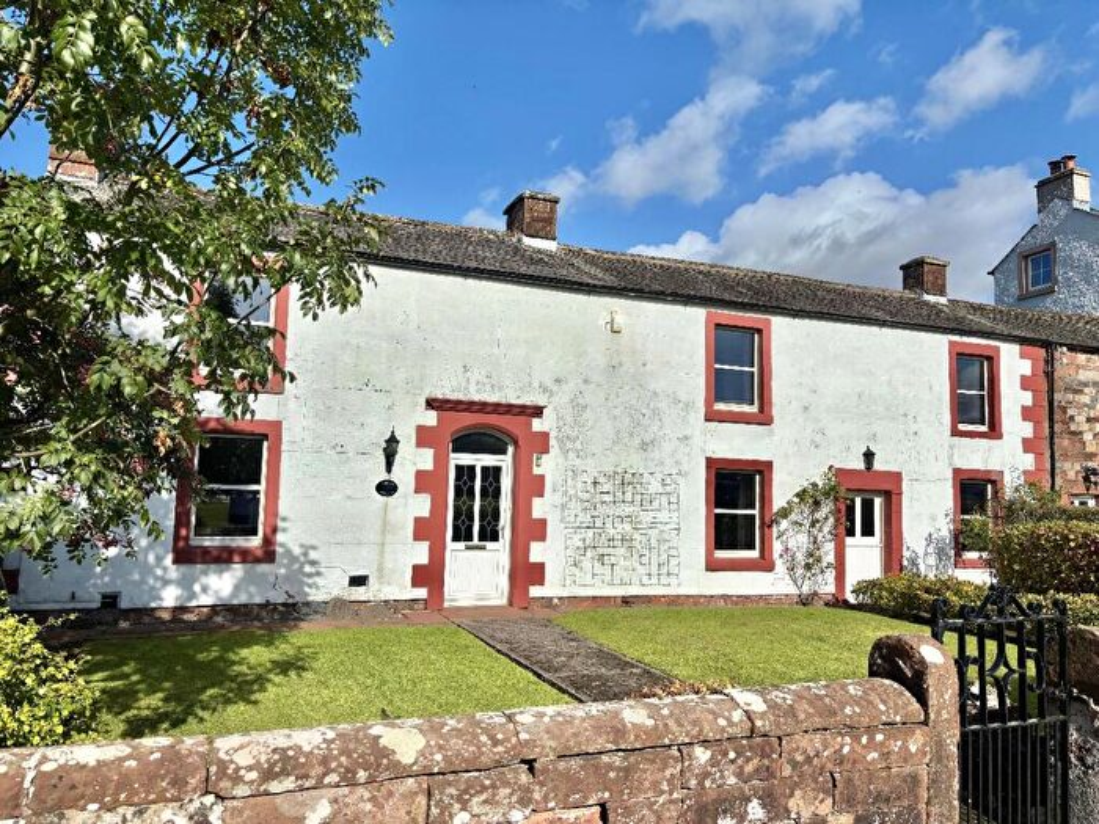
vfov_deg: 53.1
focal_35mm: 26
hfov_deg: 67.3
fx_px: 825
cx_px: 550
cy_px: 412
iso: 50
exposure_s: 1/10989
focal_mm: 5.96
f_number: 1.6
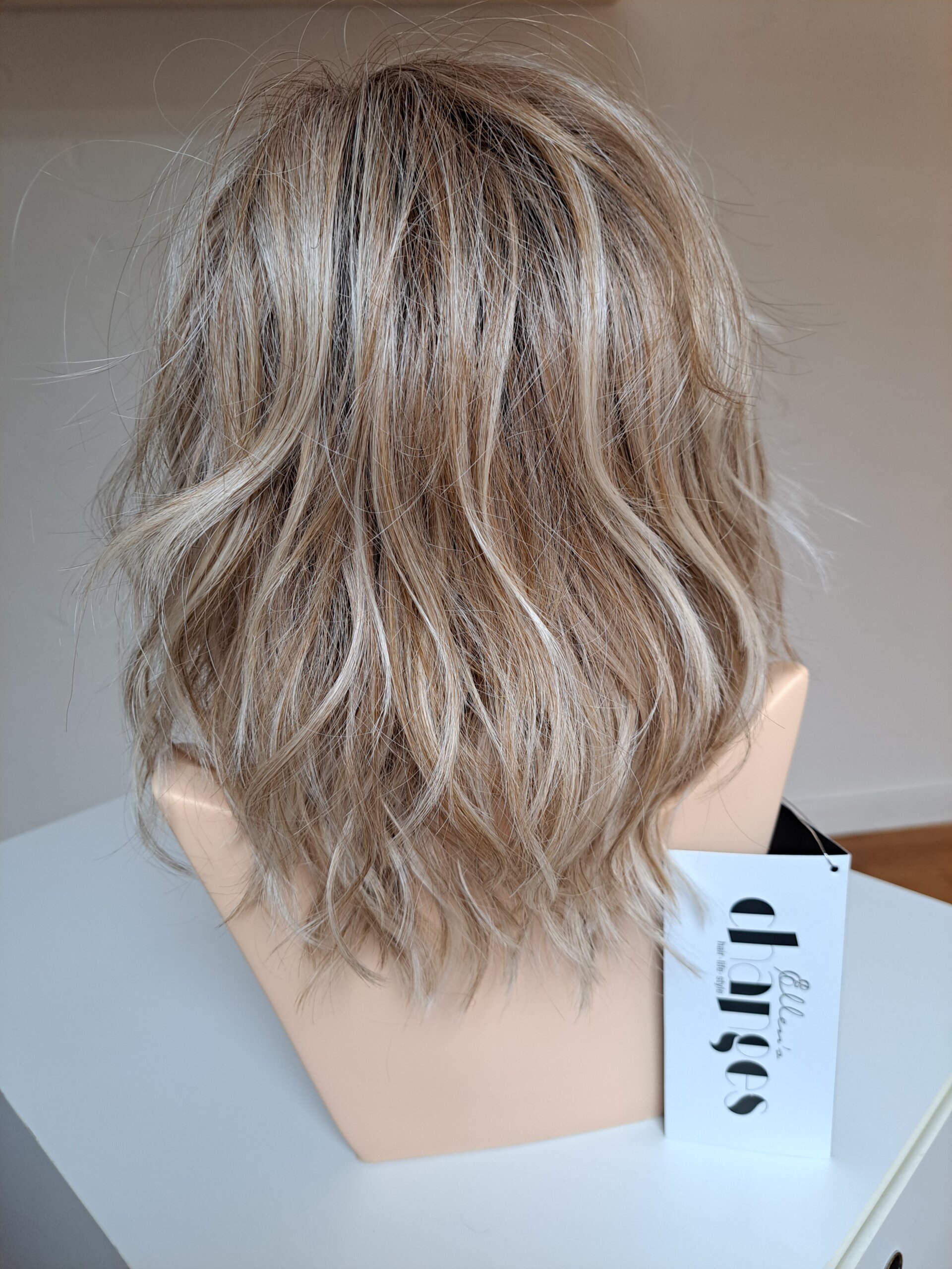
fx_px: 880
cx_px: 476
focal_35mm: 24
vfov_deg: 71.6
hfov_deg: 56.8
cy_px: 634
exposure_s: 1/50
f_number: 1.8
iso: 160
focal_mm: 5.23
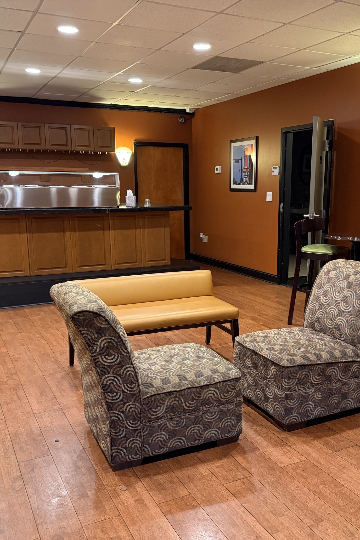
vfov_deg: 55.8
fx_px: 510
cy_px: 275
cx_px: 210
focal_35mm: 34
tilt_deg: -10.3
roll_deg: -0.1
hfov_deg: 38.8
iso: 640
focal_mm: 6.76
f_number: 1.78
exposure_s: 1/40
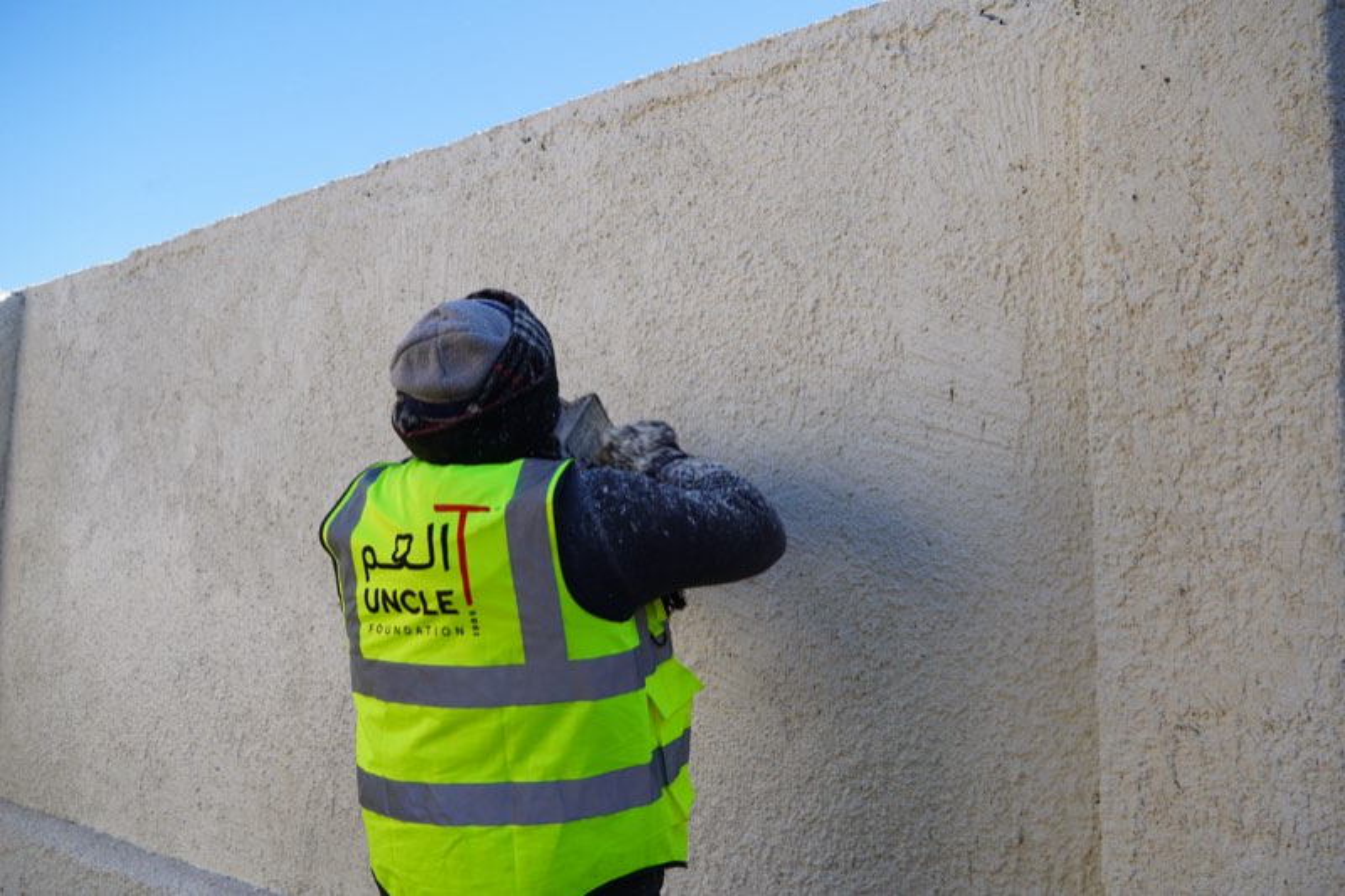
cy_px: 448
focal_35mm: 34
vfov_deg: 38.9
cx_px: 672
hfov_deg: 55.8
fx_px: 1270
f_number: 8
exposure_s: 1/125
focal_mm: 34
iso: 100
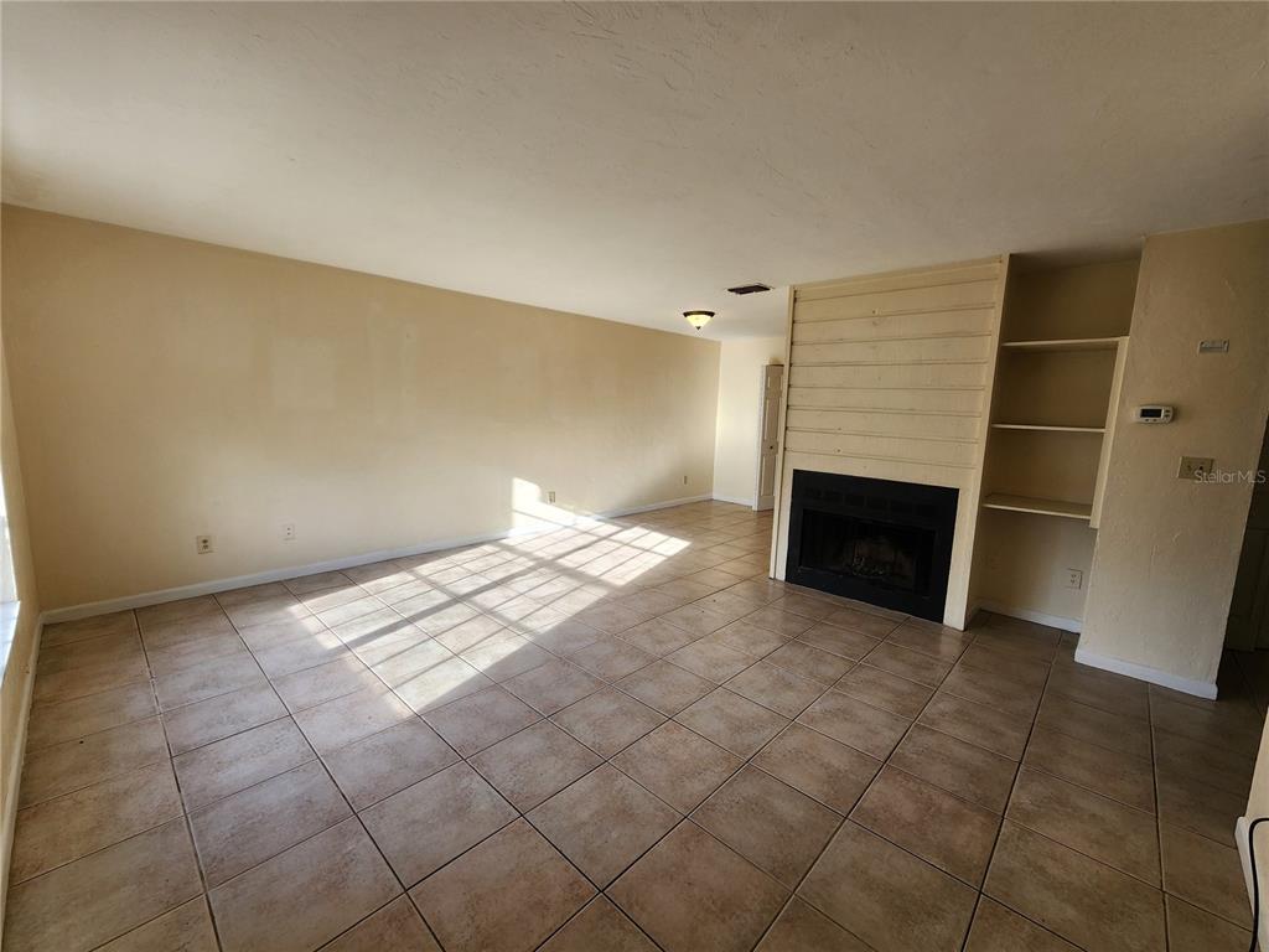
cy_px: 476
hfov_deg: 106.2
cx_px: 634
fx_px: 477
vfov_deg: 89.9
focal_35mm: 13
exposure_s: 1/120
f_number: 2.2
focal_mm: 2.2
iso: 64
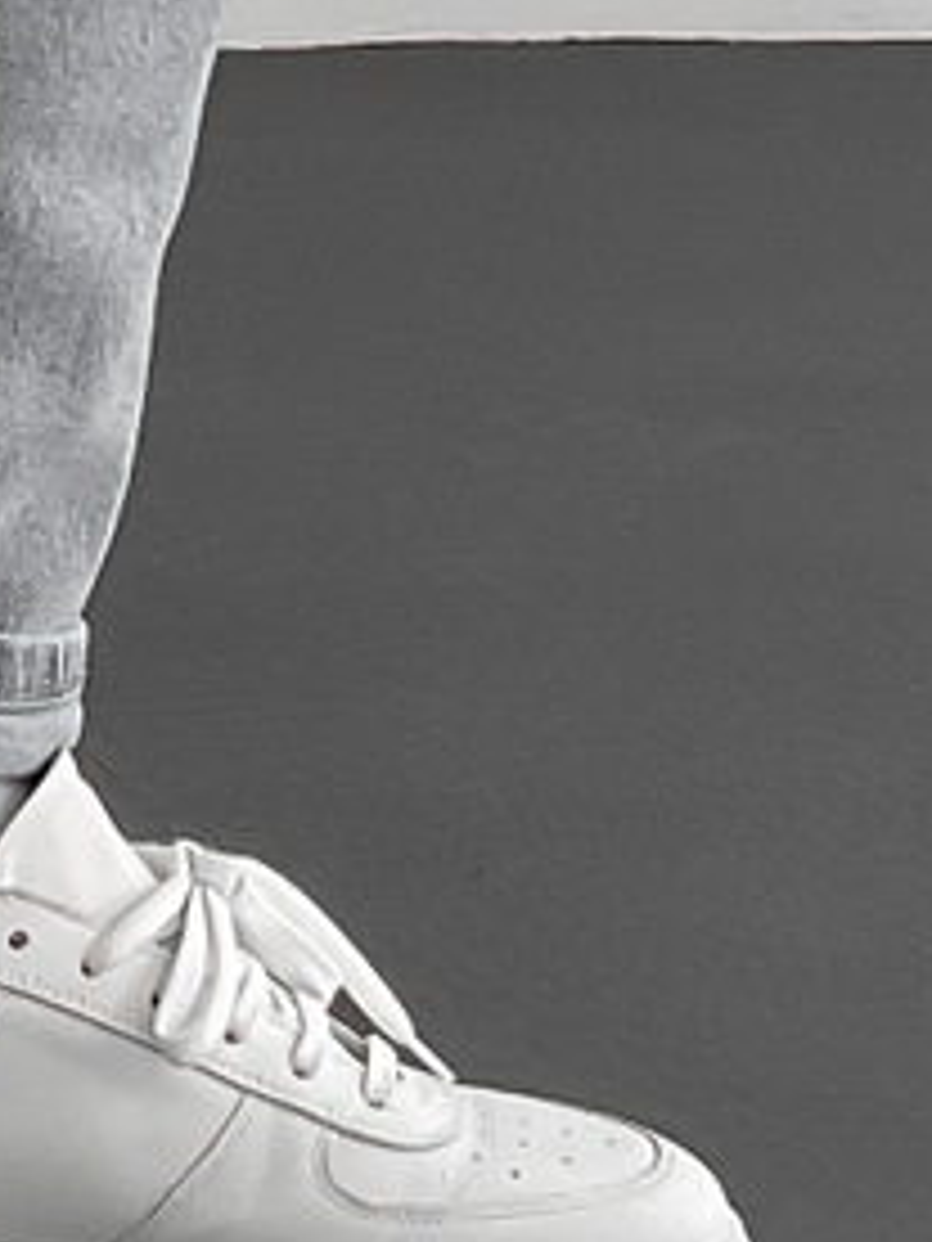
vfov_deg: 11.2
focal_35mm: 168
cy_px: -796
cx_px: -99
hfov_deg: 8.8
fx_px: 6031
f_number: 1.8
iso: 25
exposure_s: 1/120
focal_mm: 3
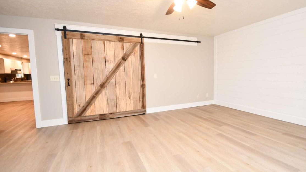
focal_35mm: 17
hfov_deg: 95.7
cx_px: 165
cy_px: 85
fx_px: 138
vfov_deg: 63.9
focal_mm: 10
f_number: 4
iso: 1100
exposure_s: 1/60
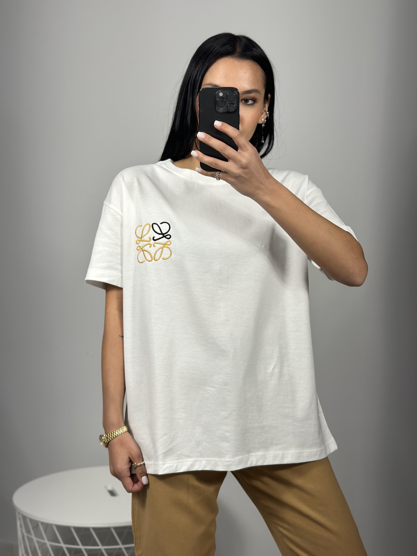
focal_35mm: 48
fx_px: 771
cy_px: 278
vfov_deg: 39.7
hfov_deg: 30.3
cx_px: 208
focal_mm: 6.86
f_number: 1.78
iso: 80
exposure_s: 1/141
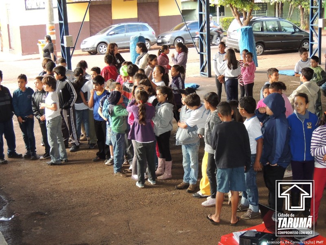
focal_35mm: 60
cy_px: 122
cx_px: 163
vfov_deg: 24.4
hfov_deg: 32.2
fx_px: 565
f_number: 3.7
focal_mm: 10.7
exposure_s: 1/80
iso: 320
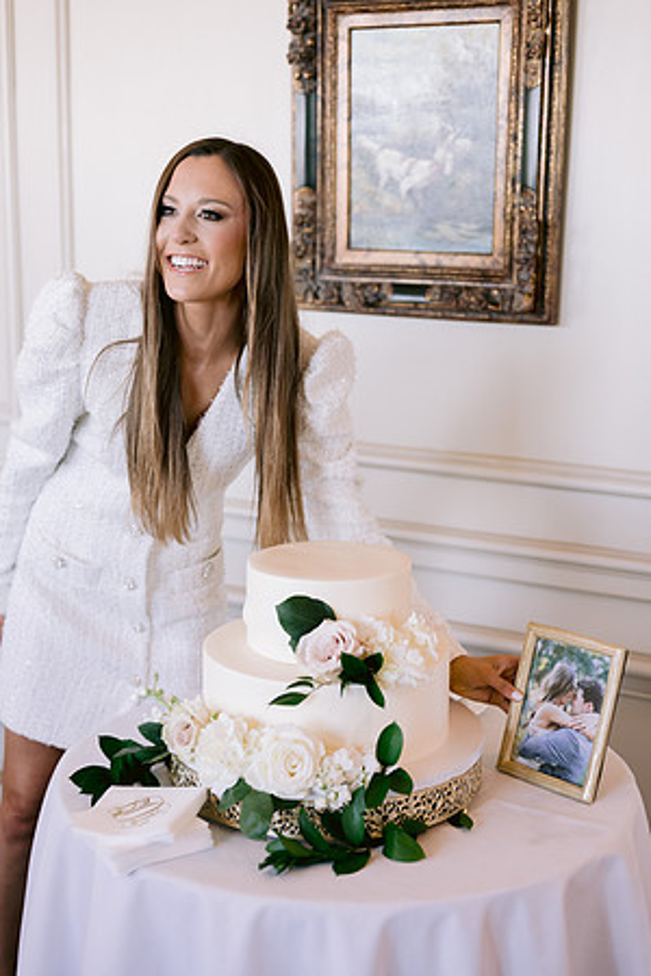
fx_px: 1356
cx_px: 326
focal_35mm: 50
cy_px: 488
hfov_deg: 27.0
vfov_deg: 39.6
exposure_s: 1/200
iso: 800
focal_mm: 50
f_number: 2.8
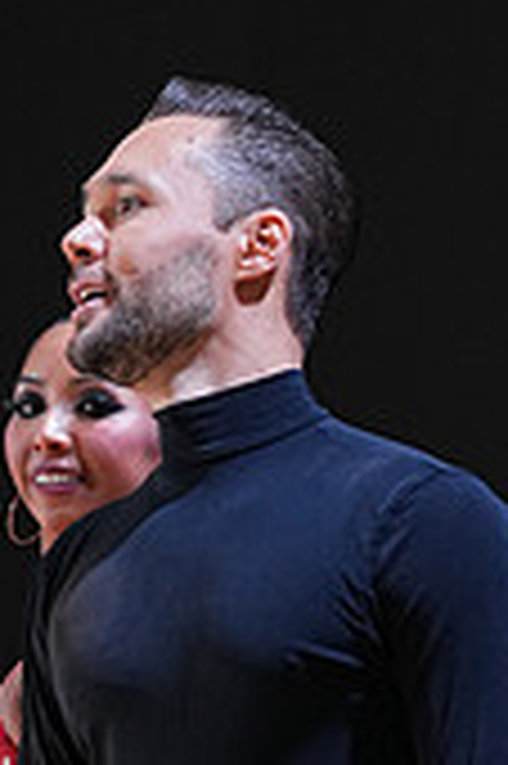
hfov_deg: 2.5
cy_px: 1134
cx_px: 245
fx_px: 11665
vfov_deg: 3.7
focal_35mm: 550
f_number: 4
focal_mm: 161
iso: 1600
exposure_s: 1/500
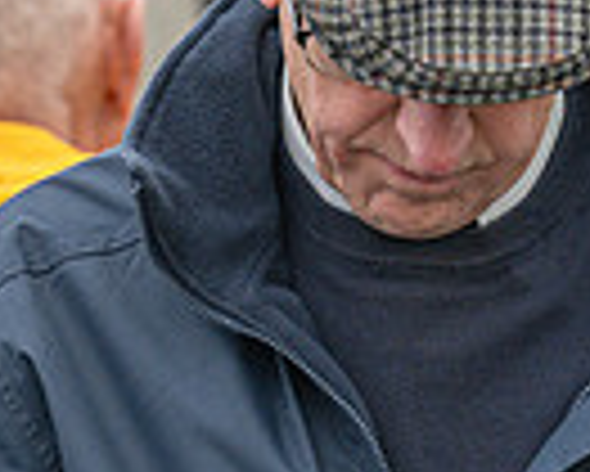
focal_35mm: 900
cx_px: 173
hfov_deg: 2.1
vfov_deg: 1.7
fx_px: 15727
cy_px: 485
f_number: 4.5
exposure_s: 1/1250
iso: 400
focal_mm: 160
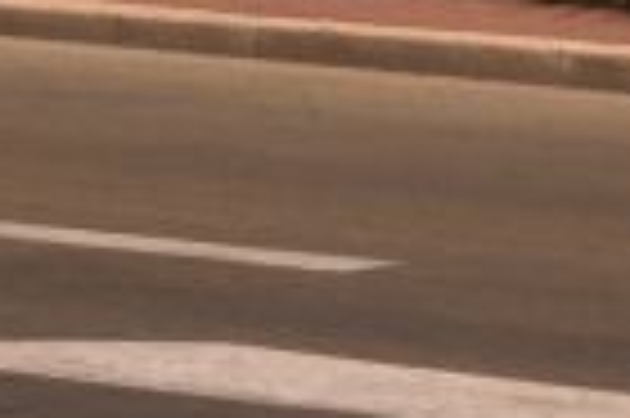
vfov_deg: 2.7
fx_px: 8722
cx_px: -1030
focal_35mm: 499
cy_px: -369
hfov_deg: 4.0
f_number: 6.3
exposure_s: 1/640
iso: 100
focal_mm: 68
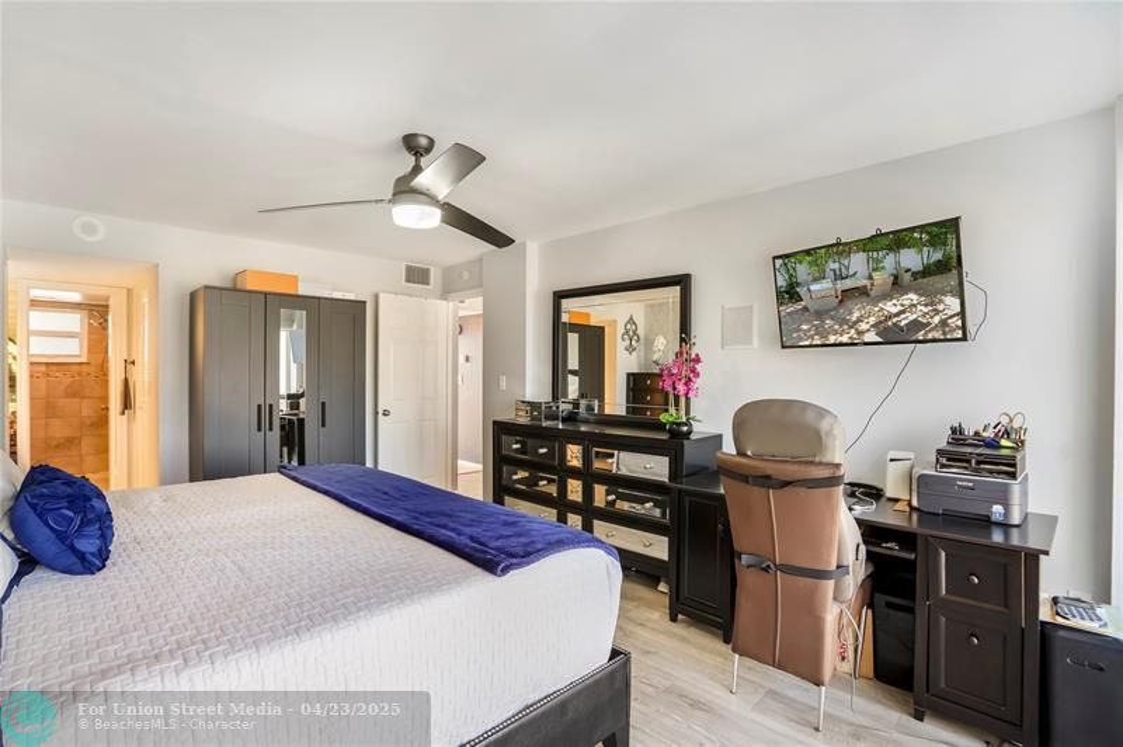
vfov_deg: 73.6
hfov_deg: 96.8
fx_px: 499
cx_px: 562
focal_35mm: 16
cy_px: 374
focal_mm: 16
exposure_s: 1/40
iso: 1600
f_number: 5
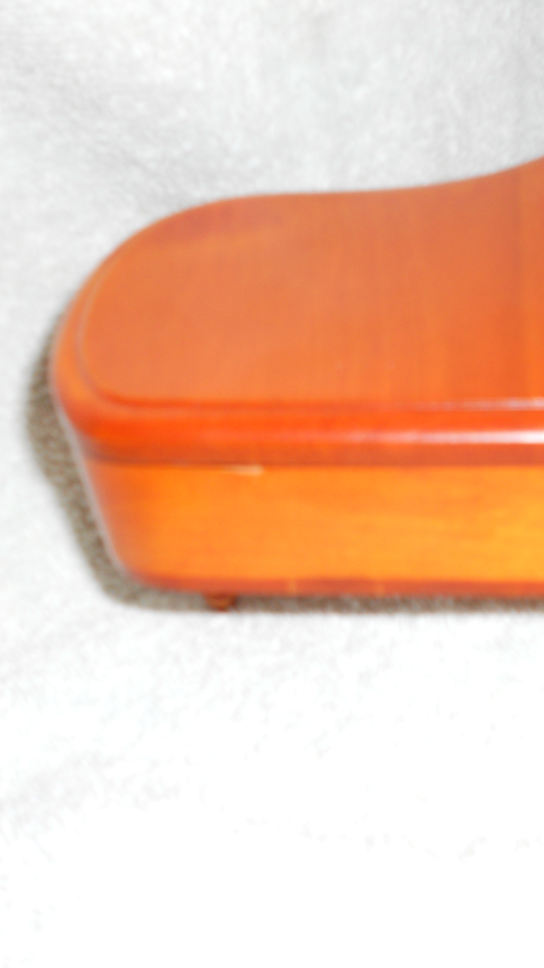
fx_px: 1205
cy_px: 485
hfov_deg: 25.0
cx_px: 440
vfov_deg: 43.7
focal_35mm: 47
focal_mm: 5.8
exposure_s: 1/25
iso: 80
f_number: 3.5
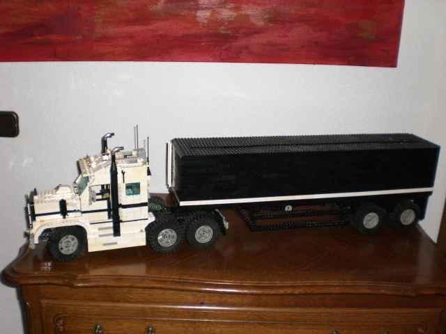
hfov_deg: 49.0
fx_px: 490
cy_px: 167
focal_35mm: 38
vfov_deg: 37.7
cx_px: 223
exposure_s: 1/60
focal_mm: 6.3
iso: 200
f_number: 3.1
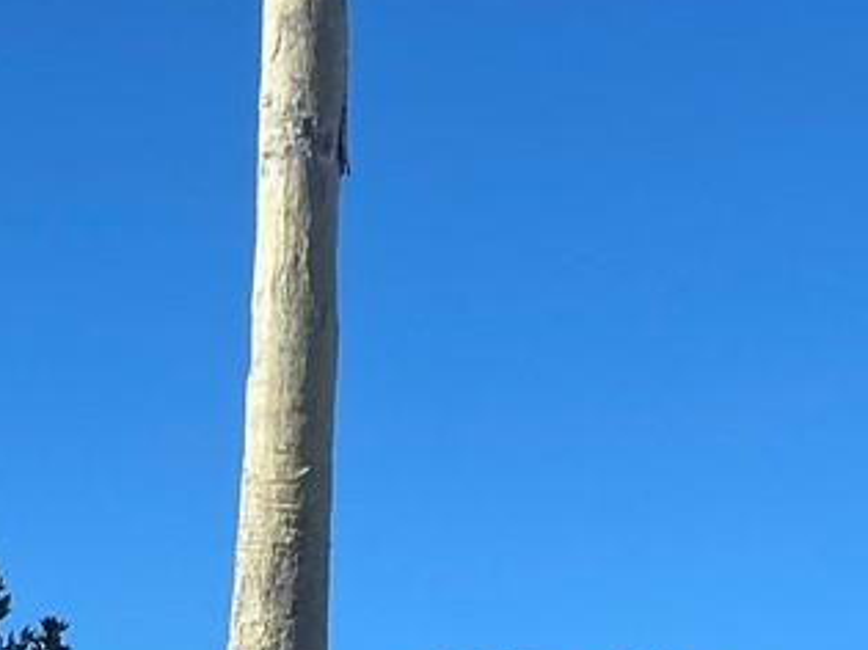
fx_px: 3309
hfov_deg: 12.4
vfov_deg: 10.7
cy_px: -391
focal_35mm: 132
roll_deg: -4.8
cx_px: -1069
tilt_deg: +29.4
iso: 32
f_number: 1.8
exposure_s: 1/3497
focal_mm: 4.25
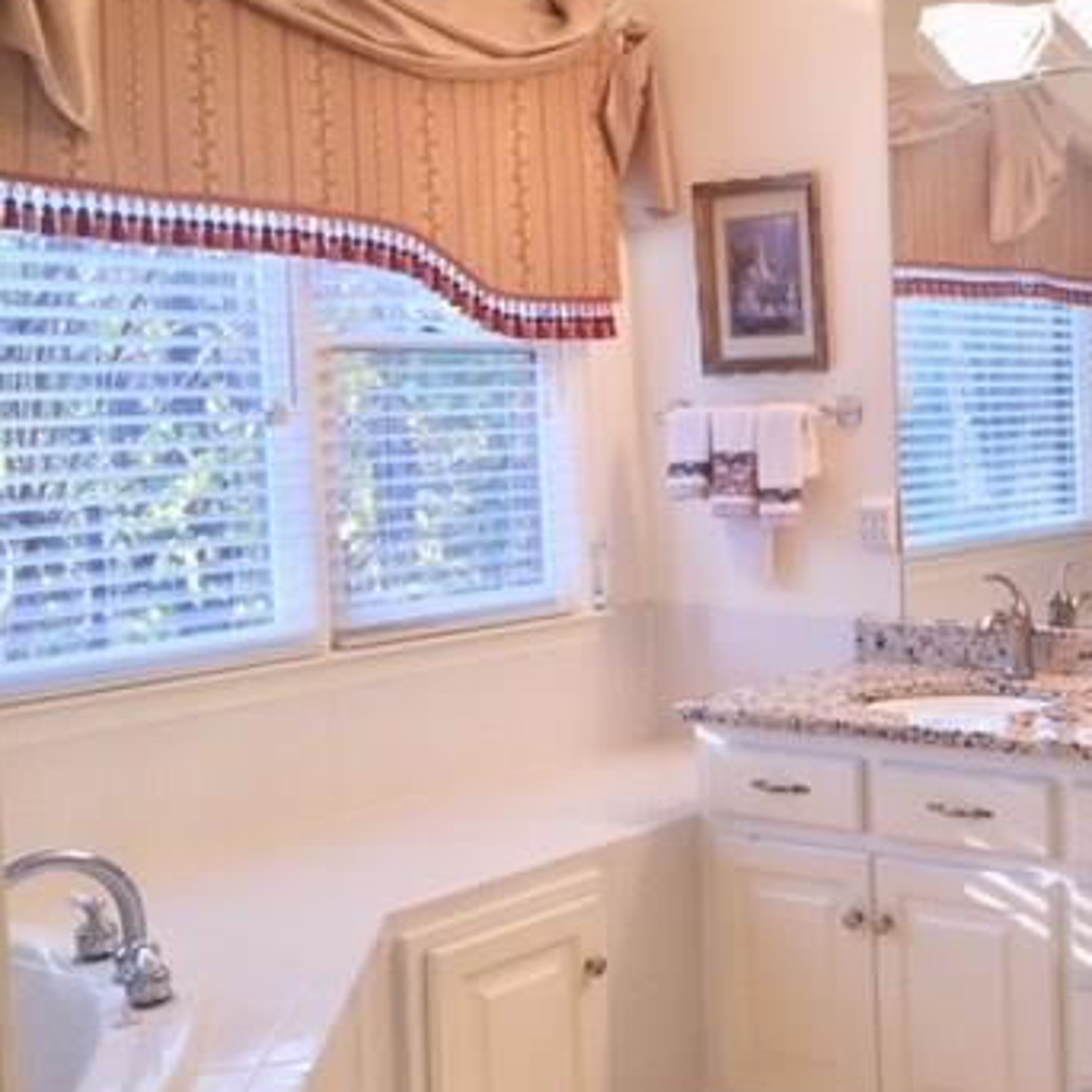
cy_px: 514
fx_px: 1713
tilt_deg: -5.0
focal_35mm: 48
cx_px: 1015
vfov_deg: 35.3
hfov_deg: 33.2
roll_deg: +1.0
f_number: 2.2
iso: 32
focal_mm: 4.15
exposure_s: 1/40
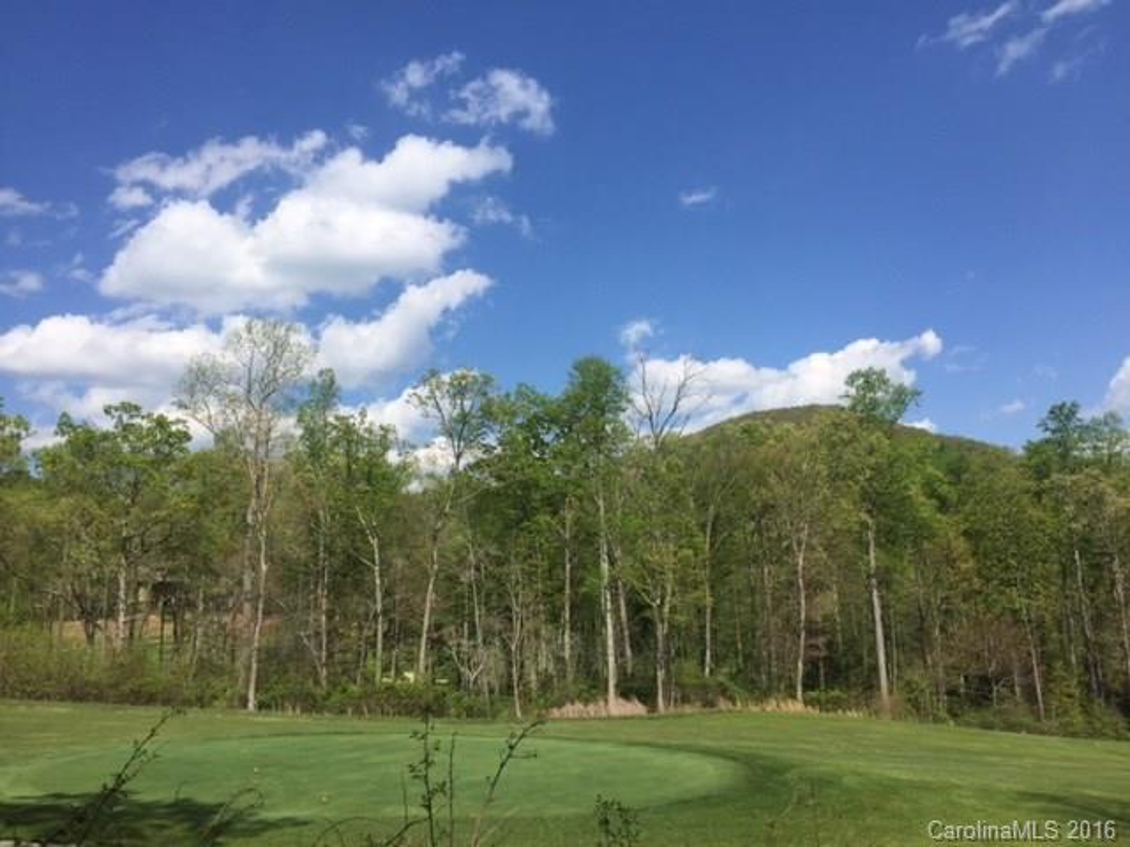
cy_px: 424
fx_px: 947
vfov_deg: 48.2
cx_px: 565
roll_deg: +0.3
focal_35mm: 29
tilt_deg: +10.3
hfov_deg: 61.7
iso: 32
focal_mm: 4.15
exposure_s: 1/3049
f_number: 2.2
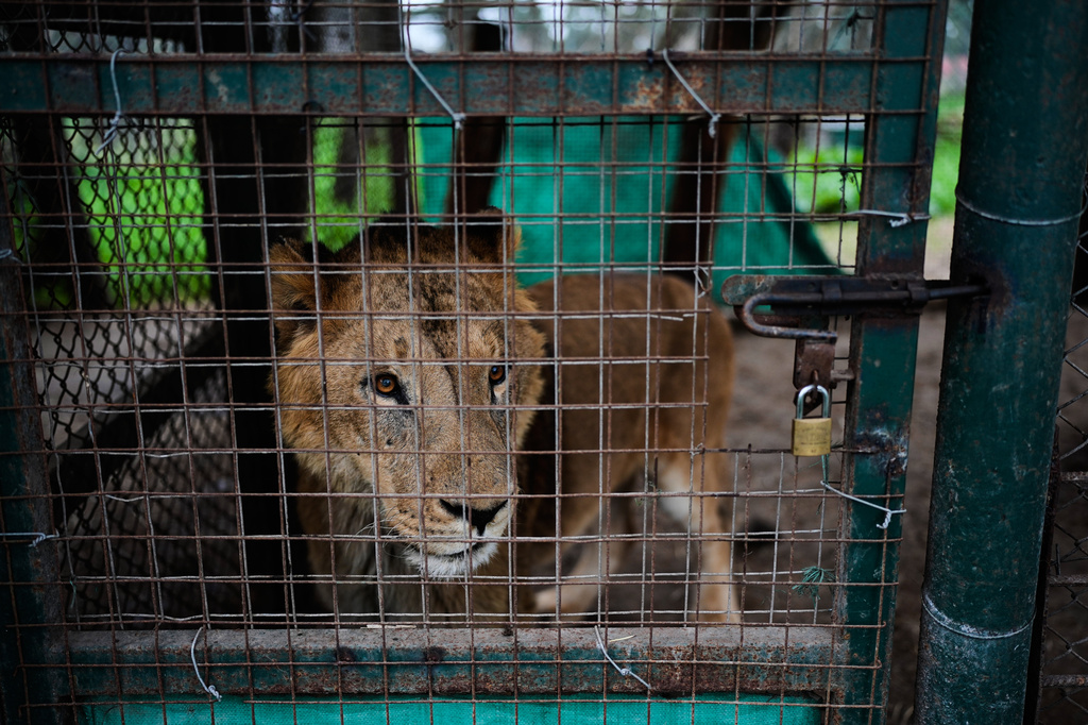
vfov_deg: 37.8
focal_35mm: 35
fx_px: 1057
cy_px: 362
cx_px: 544
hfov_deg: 54.4
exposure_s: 1/1600
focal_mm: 35
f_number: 1.4
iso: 400
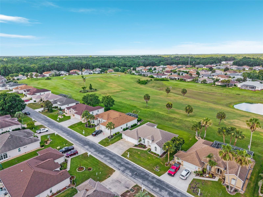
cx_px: 132
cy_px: 98
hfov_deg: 71.6
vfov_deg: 56.8
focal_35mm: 24
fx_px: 182
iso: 270
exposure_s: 1/2500
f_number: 1.8
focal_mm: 8.67
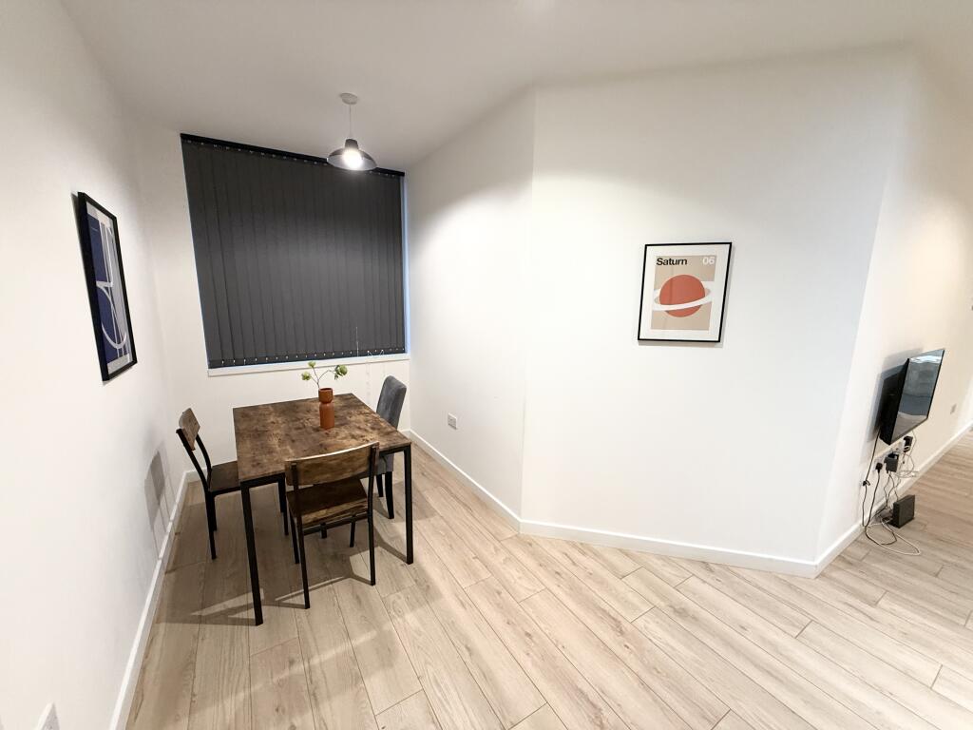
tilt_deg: -10.0
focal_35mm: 14
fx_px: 394
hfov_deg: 102.1
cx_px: 486
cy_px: 365
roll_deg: -0.8
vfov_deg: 85.7
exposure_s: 1/50
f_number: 2.2
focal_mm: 2.22
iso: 250
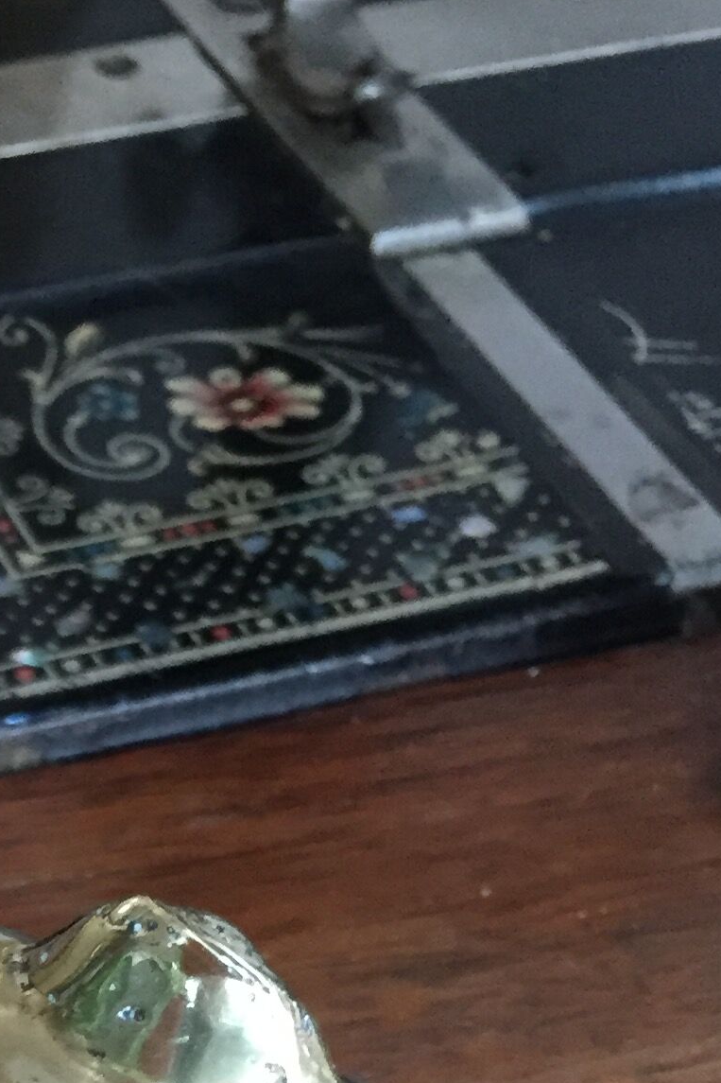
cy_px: 1389
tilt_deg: -52.8
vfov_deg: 21.5
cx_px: -335
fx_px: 2584
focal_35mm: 86
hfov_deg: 14.8
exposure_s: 1/20
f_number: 2.2
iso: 250
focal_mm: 4.15
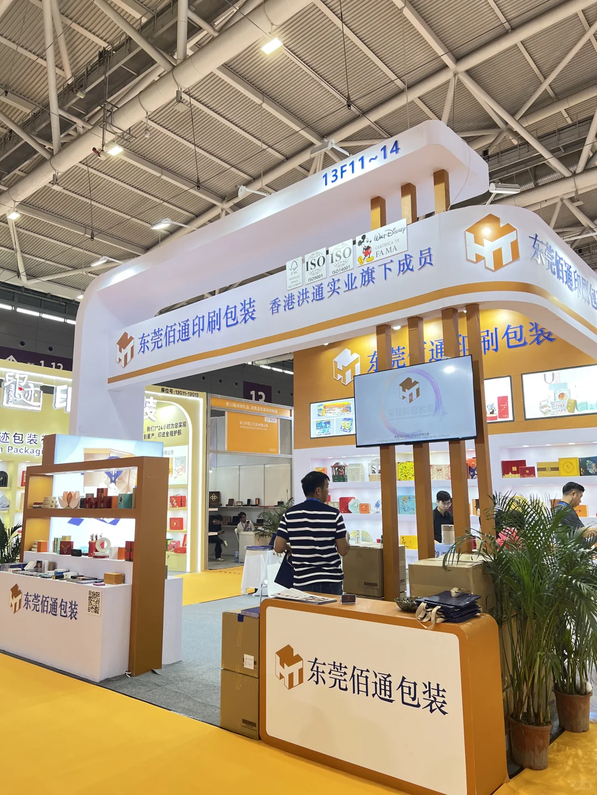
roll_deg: -0.1
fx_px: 598
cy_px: 398
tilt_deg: +9.0
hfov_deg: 53.1
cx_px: 298
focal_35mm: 26
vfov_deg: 67.3
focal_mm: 5.7
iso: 125
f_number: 1.5
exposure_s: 1/100
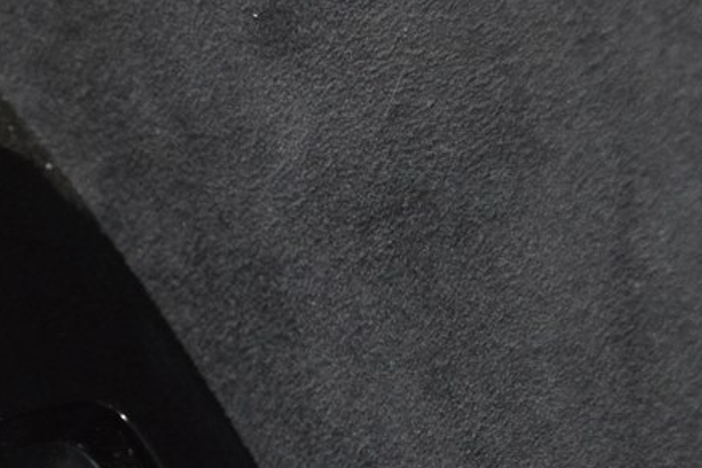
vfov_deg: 7.1
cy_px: 533
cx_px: 276
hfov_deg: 10.6
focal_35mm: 193
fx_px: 3765
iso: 3200
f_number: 5.6
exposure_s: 1/60
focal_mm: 55
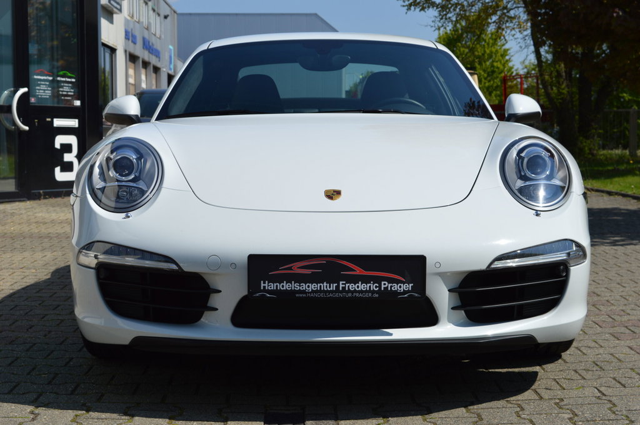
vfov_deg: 20.1
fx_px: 1199
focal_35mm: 68
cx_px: 320
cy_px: 212
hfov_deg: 29.9
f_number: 10
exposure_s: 1/400
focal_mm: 45
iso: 100
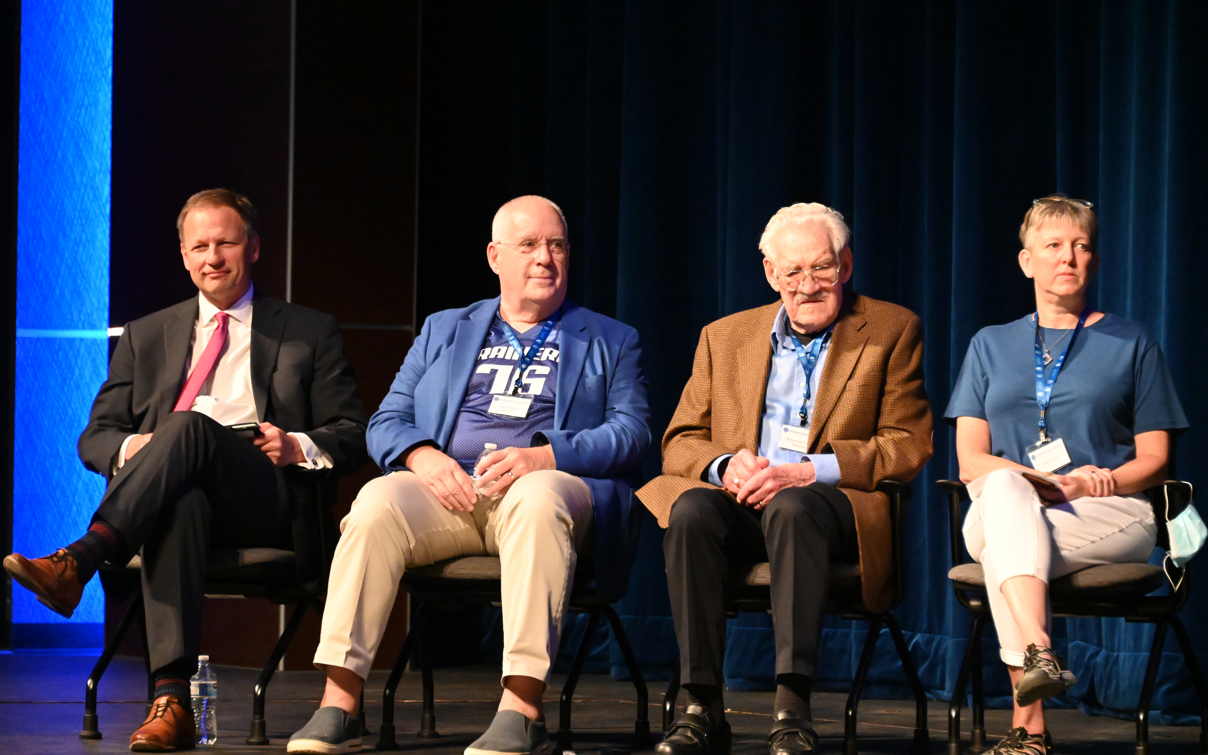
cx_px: 606
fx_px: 5399
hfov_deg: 12.8
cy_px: 352
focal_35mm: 164
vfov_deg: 8.0
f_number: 5.6
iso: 16000
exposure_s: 1/125
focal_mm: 160
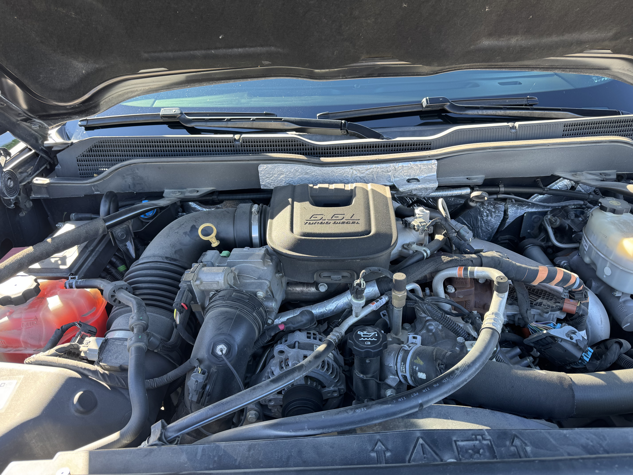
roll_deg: +3.6
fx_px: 439
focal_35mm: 24
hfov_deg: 71.6
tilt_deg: -30.2
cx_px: 316
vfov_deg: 56.8
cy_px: 238
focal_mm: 6.76
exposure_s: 1/121
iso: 80
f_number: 1.78
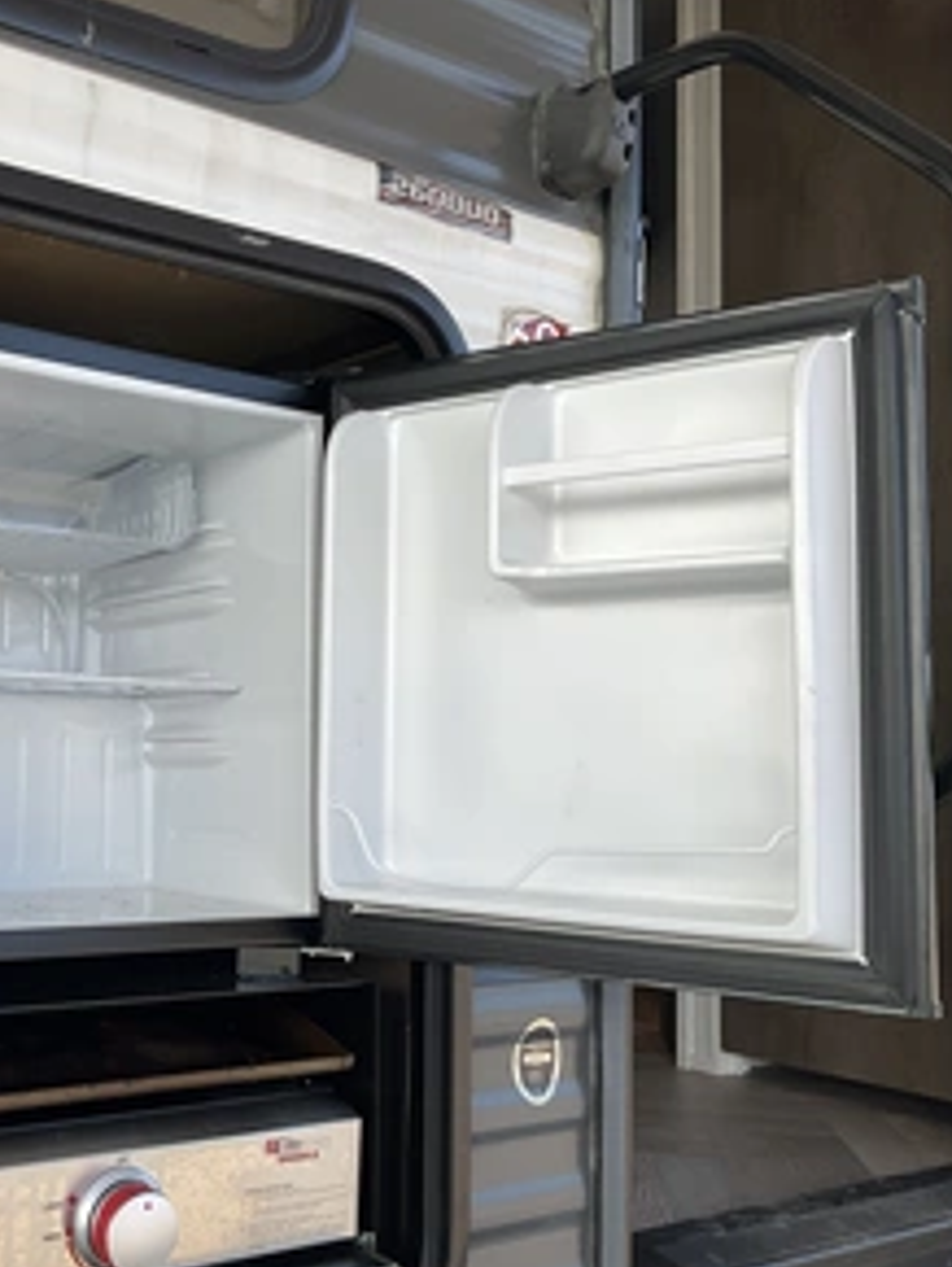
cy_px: 625
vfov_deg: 46.8
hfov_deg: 34.7
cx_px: 170
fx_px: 1465
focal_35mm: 40
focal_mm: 3
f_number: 1.8
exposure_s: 1/545
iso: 25
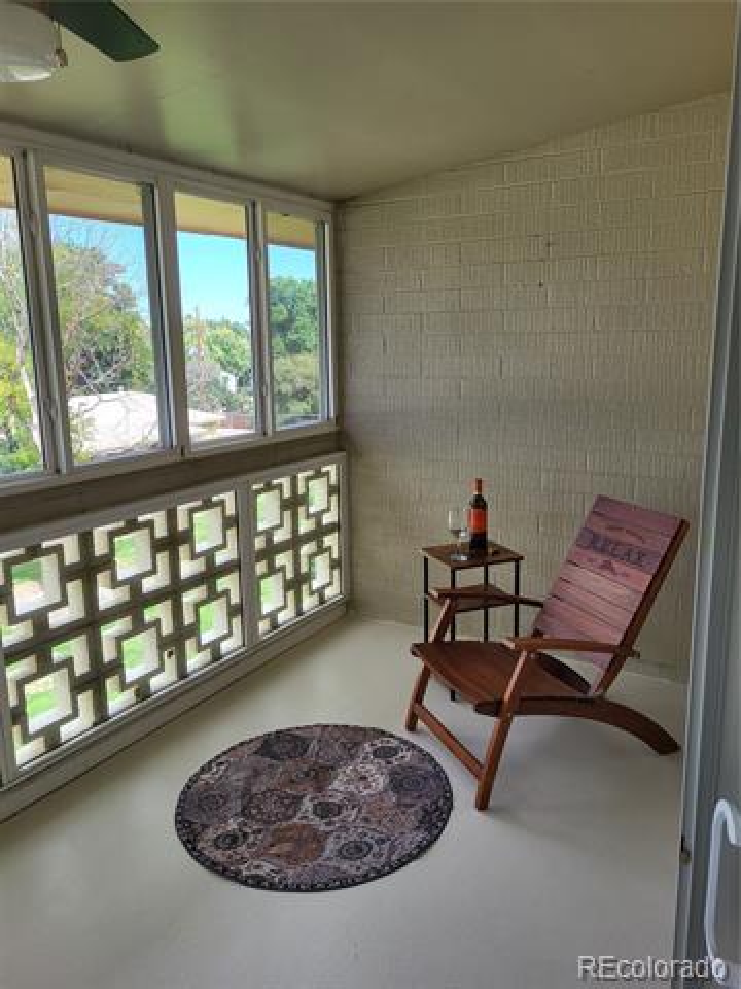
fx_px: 742
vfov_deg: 67.3
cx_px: 370
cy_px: 494
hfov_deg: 53.1
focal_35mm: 26
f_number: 1.8
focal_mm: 5.4
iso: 40
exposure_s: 1/201
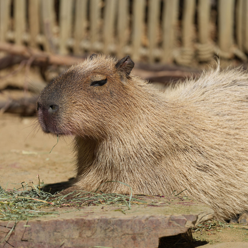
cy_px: 124
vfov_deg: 3.4
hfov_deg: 3.4
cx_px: 147
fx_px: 4142
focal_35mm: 511
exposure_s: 1/1000
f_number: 5
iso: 100
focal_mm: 400
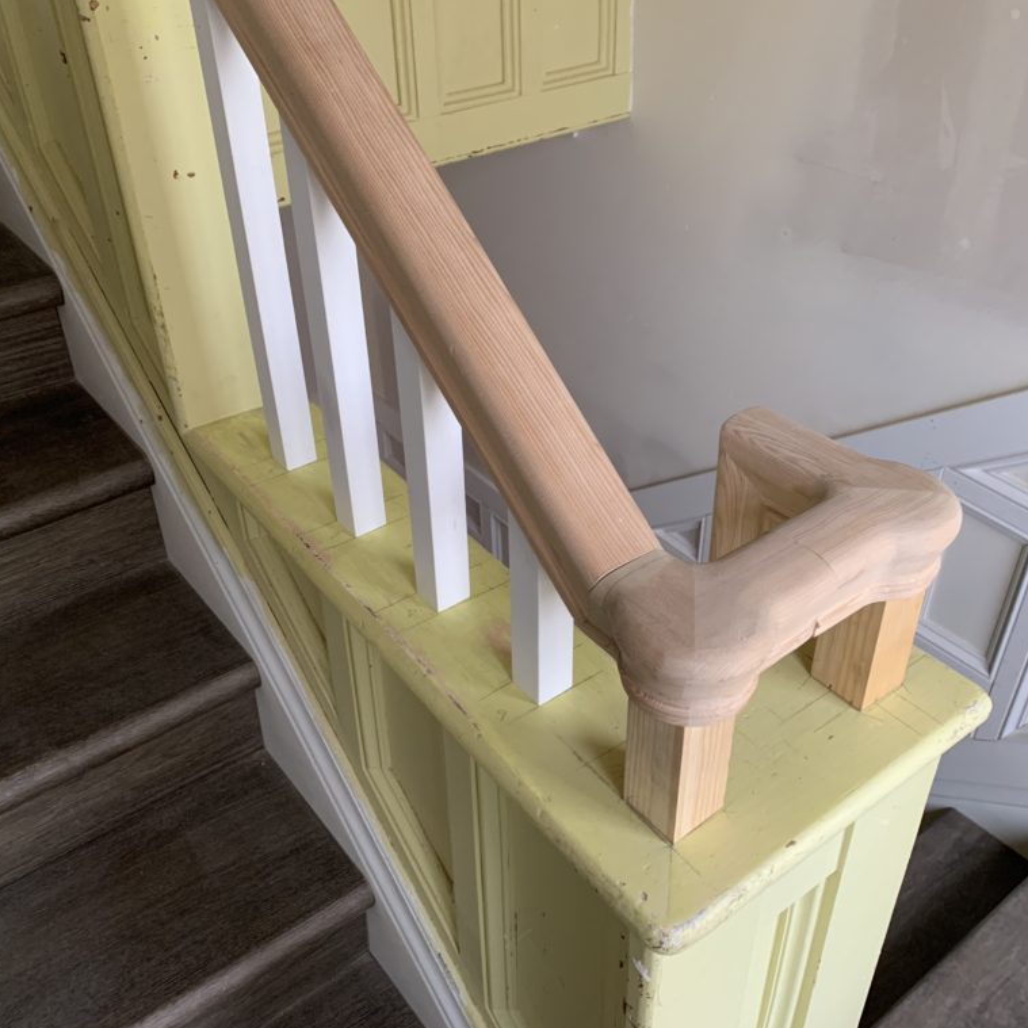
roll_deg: +2.4
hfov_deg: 52.5
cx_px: 532
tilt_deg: -36.0
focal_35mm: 31
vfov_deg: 52.5
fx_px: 1042
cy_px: 517
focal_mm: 4.25
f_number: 1.8
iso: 160
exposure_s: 1/60
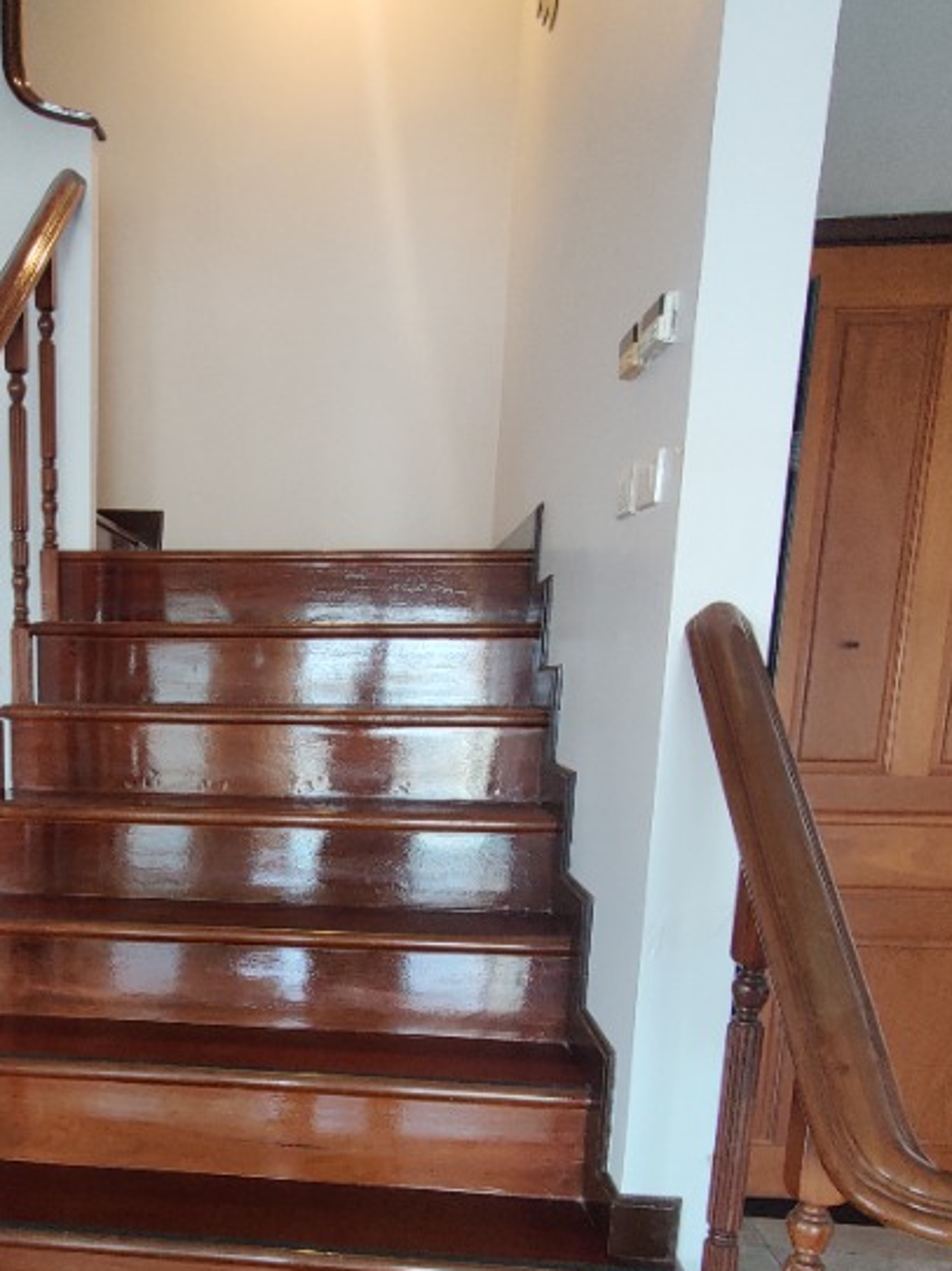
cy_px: 898
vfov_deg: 68.5
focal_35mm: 24
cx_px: 220
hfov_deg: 53.8
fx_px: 881
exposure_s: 1/33
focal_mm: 2.25
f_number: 2.2
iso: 800
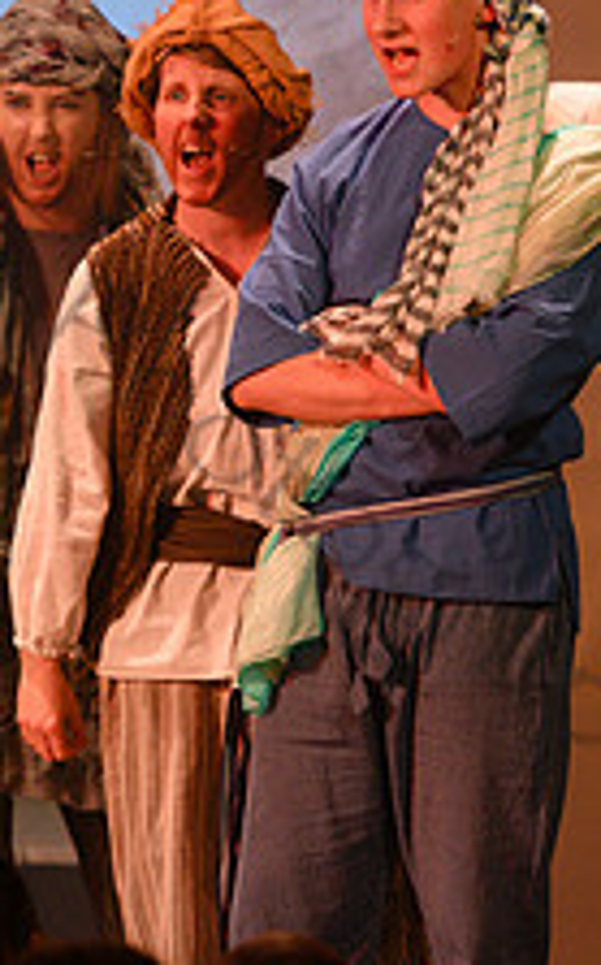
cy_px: 288
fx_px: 11370
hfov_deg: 3.0
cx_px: 30
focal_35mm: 433
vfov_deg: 4.9
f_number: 2.8
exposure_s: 1/200
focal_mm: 160
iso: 640
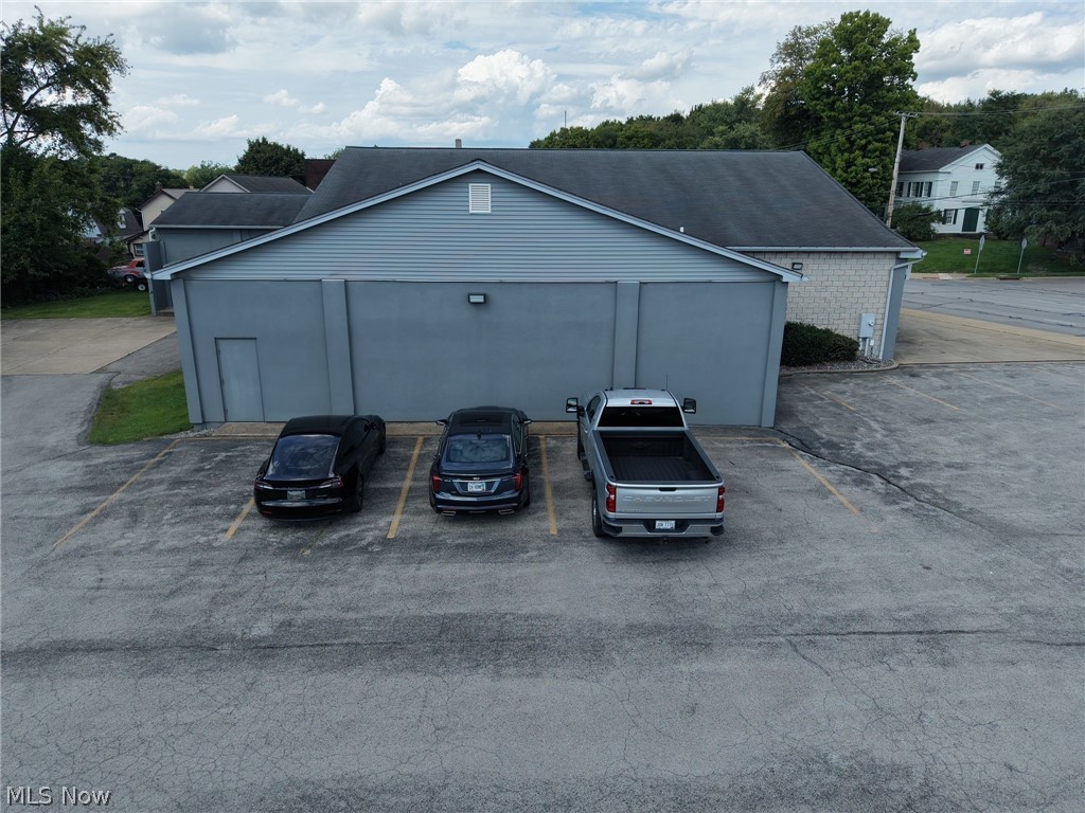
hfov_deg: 71.6
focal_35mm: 24
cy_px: 406
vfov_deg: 56.8
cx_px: 542
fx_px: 752
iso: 400
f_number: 1.8
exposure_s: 1/5000
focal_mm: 8.67
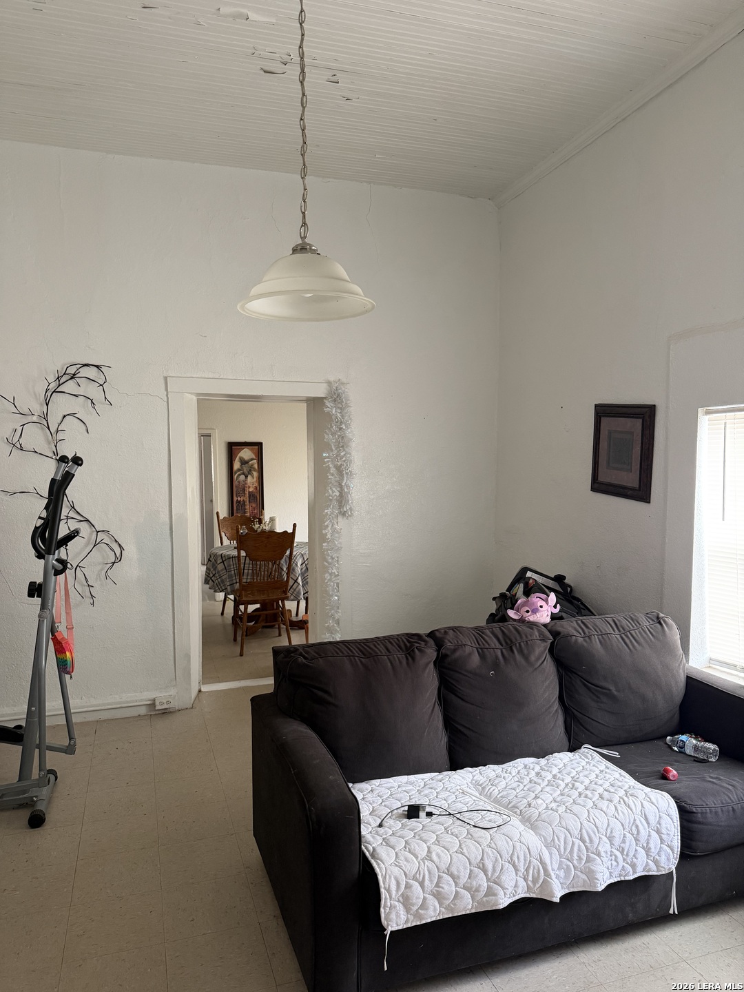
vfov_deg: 71.6
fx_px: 688
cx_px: 372
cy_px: 496
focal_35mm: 24
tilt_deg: -3.2
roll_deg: +1.0
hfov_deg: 56.8
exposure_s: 1/60
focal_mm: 6.76
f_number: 1.78
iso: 320
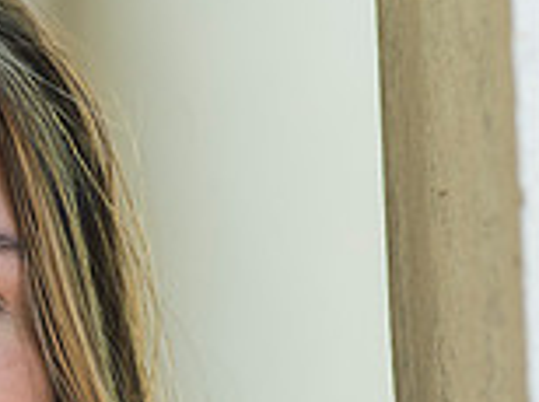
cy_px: 456
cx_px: -150
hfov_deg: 2.7
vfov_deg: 2.0
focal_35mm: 725
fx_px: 11271
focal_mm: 200
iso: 320
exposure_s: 1/160
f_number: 4
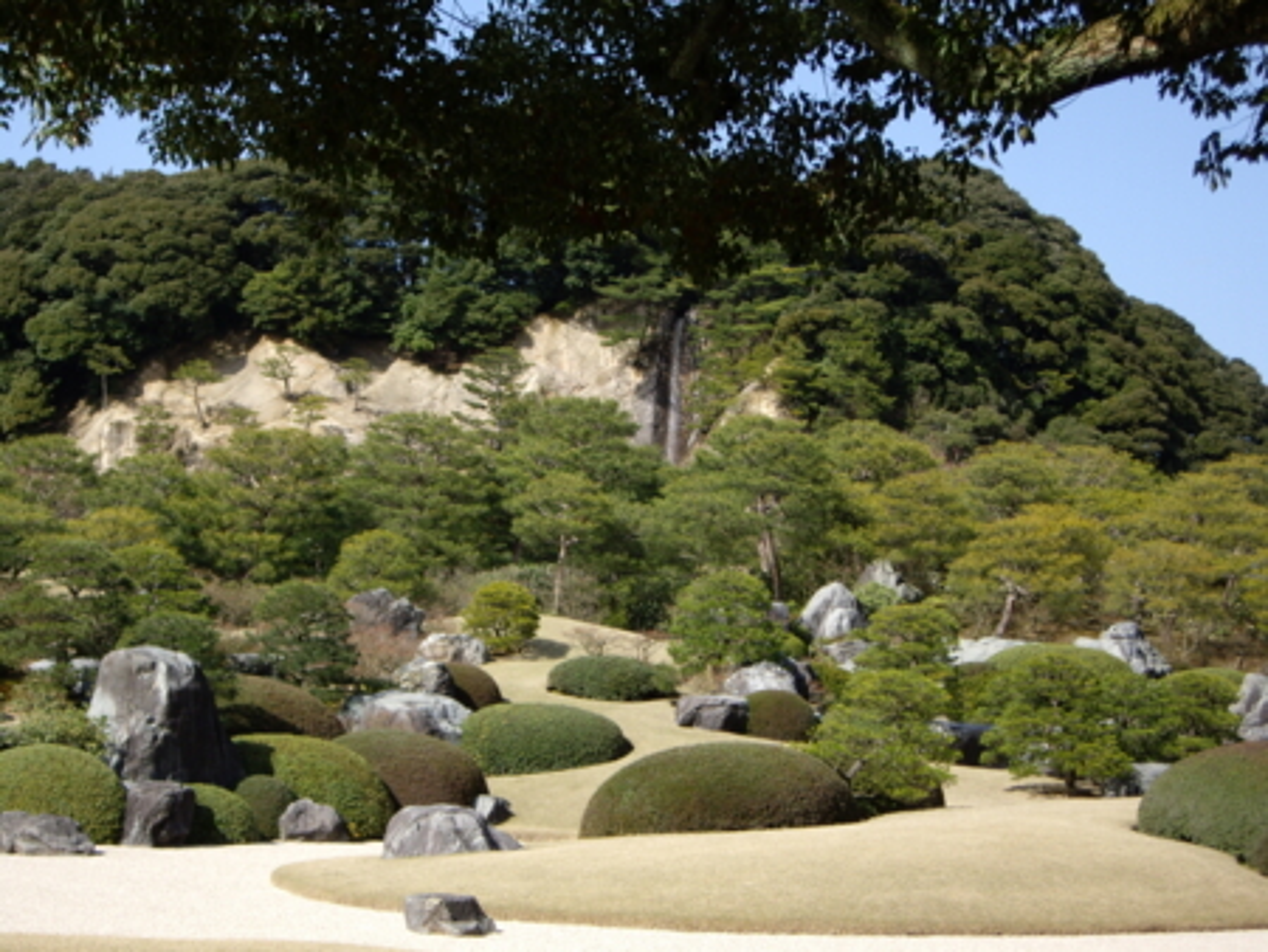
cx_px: 634
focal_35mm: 79
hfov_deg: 24.7
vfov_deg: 18.7
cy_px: 476
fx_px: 2895
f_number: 4.1
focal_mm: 12.8
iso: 50
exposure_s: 1/250
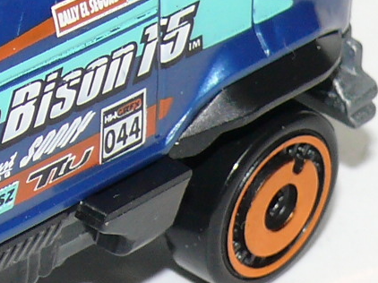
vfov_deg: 4.2
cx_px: -116
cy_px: 127
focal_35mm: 353
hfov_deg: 5.6
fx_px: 3853
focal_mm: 12.7
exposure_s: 1/30
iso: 100
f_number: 4
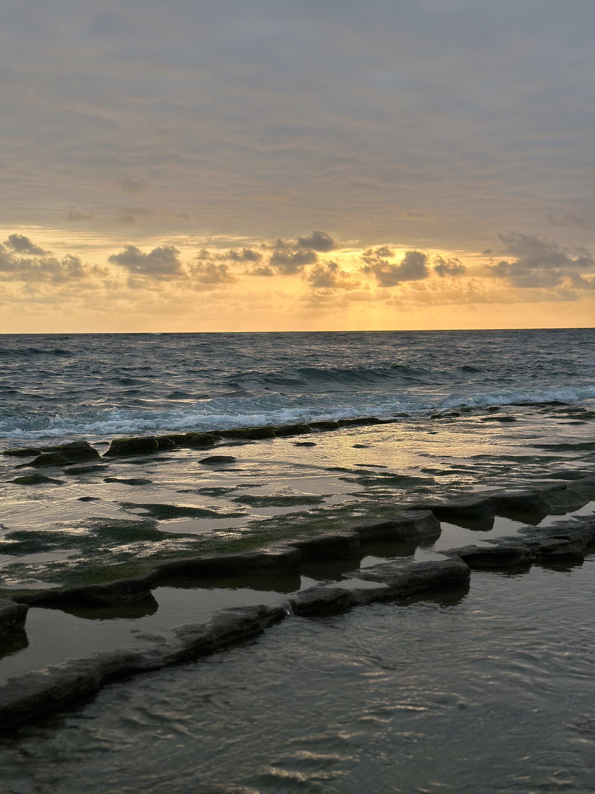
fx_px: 1100
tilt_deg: -3.1
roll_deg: +0.4
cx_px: 298
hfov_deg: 30.3
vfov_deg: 39.7
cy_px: 397
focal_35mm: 48
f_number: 1.78
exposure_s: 1/1916
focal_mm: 6.86
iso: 80
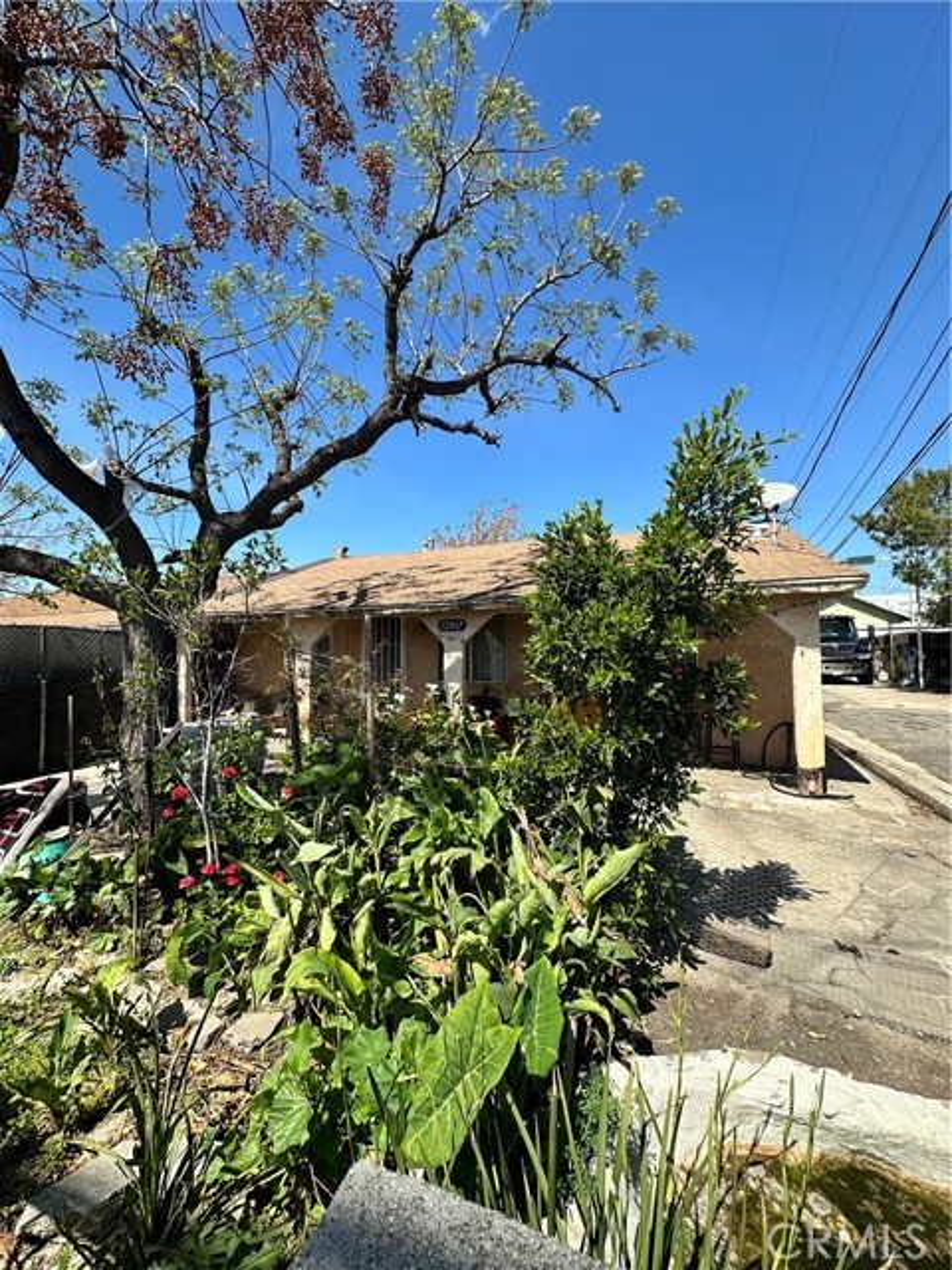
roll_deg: +0.6
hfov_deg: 85.7
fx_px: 513
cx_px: 476
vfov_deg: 102.1
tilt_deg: +0.4
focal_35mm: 14
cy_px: 635
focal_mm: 2.22
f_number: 2.2
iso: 40
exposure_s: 1/1208
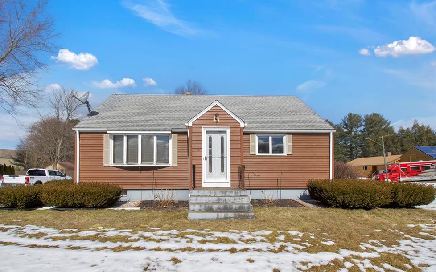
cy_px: 148
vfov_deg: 71.1
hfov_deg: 97.8
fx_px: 190
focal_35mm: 16
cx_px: 209
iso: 220
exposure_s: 1/500
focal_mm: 10
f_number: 11
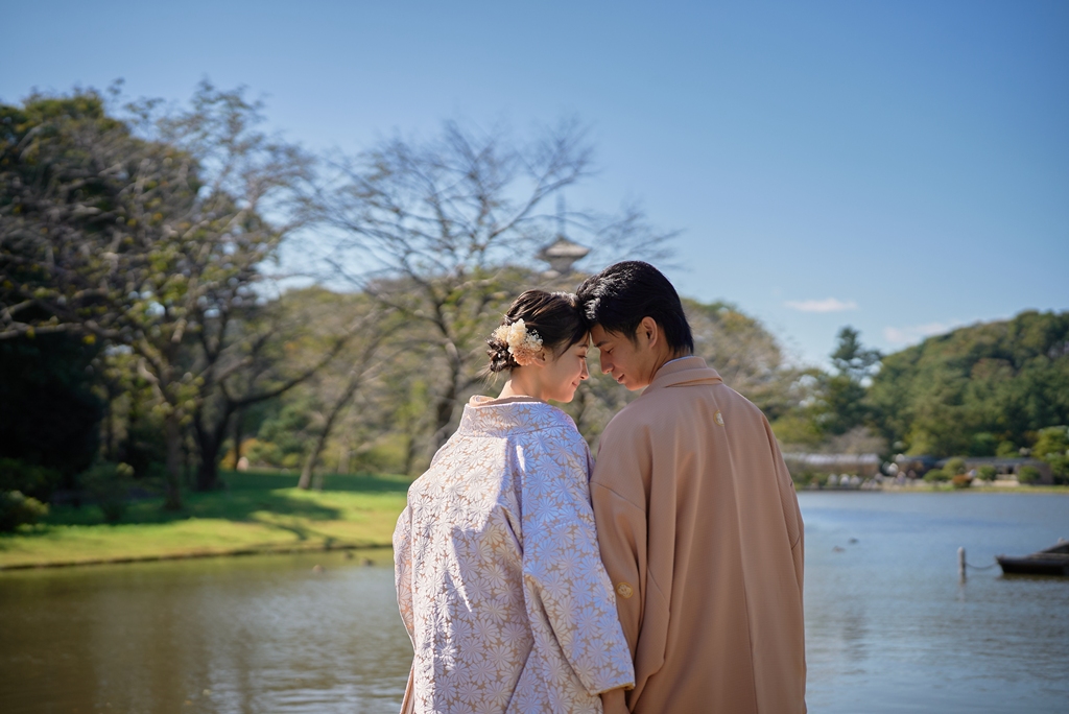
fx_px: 1485
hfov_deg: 39.6
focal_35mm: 50
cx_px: 534
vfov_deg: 27.0
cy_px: 357
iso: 80
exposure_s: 1/8000
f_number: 1.8
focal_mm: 50
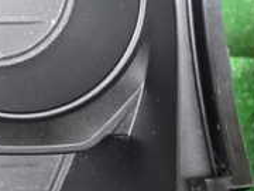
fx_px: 734
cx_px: -140
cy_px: 35
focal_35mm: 100
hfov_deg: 17.4
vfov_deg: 14.7
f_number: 2.3
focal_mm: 5.4
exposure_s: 1/30
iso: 250
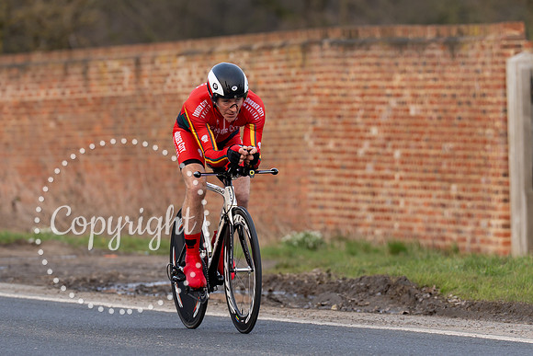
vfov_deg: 3.9
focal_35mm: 356
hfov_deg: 5.8
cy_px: 141
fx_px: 5279
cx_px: 200
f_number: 3.5
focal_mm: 200
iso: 250
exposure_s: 1/800
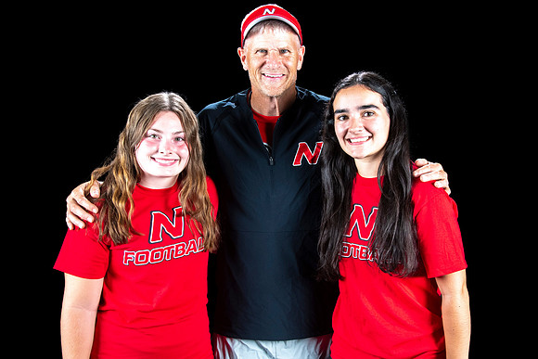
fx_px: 800
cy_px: 181
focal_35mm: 54
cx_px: 300
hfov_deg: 37.1
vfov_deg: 25.3
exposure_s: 1/160
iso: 1000
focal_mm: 48
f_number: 13
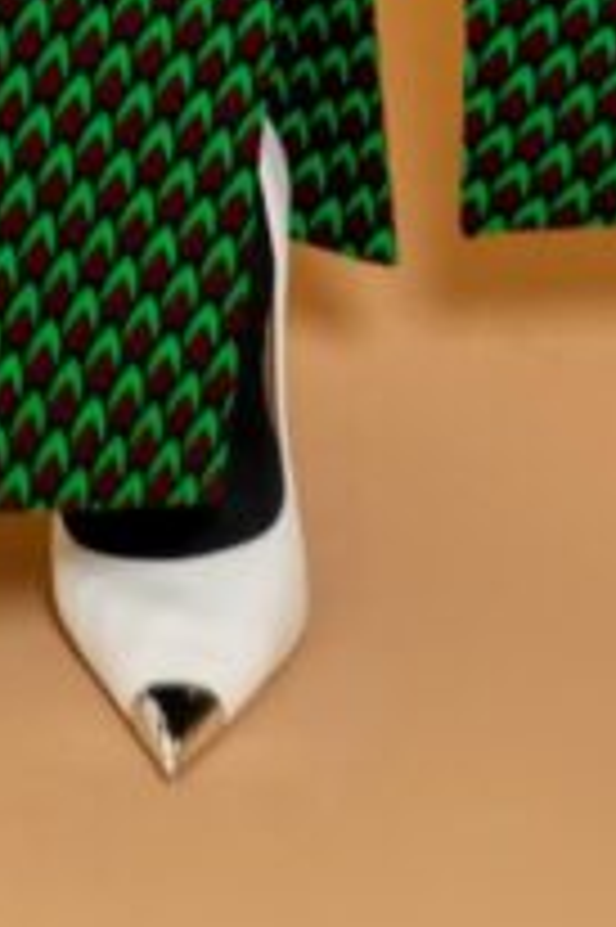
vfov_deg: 5.6
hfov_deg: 4.1
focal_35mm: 337
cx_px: 418
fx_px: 8664
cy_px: -2072
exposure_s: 1/200
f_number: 3.5
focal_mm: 48
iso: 400
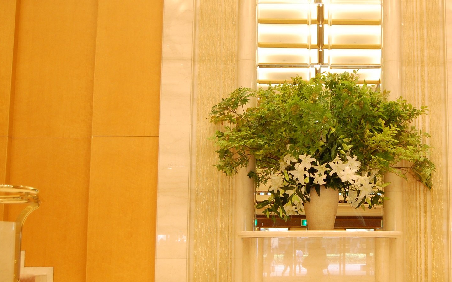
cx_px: 324
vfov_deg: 22.3
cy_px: 159
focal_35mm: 58
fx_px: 714
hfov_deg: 34.6
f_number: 4
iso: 800
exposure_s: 1/30
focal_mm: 26
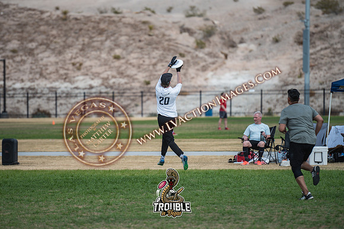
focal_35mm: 225
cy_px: 108
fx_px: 2145
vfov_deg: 6.1
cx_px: 168
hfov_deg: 9.2
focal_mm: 200
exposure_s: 1/3200
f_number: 3.2
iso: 160
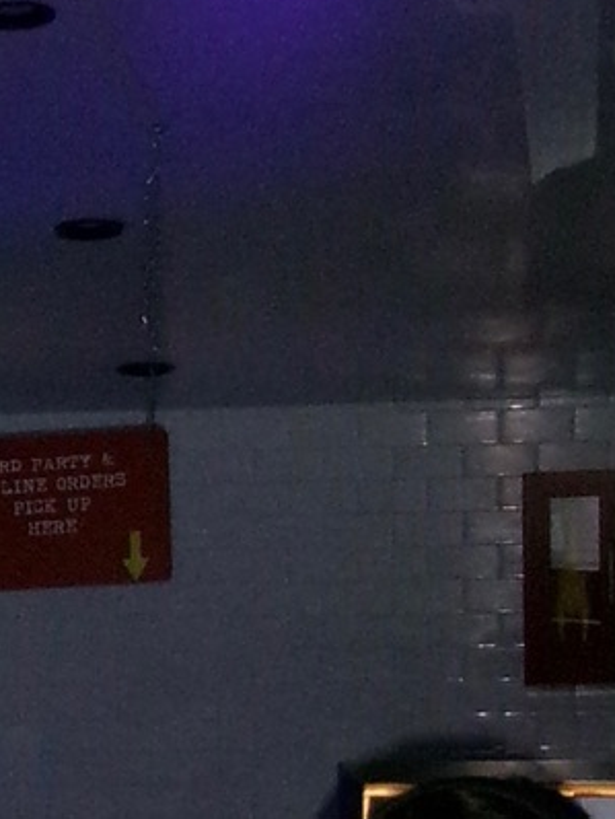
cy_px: 825
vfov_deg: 13.5
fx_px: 3407
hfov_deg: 9.8
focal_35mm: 144
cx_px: -465
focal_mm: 5.1
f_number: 3.9
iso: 500
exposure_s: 1/50
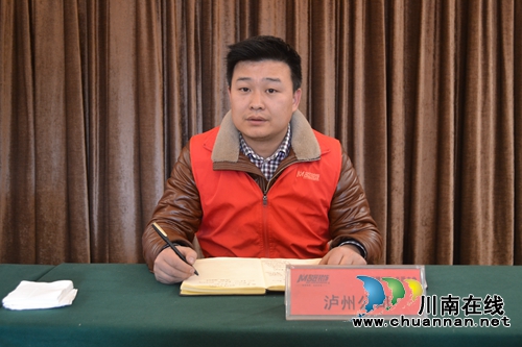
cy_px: 174
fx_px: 631
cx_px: 261
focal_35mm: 44
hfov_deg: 45.0
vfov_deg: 30.8
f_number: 4.5
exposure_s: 1/15
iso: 1000
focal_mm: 29
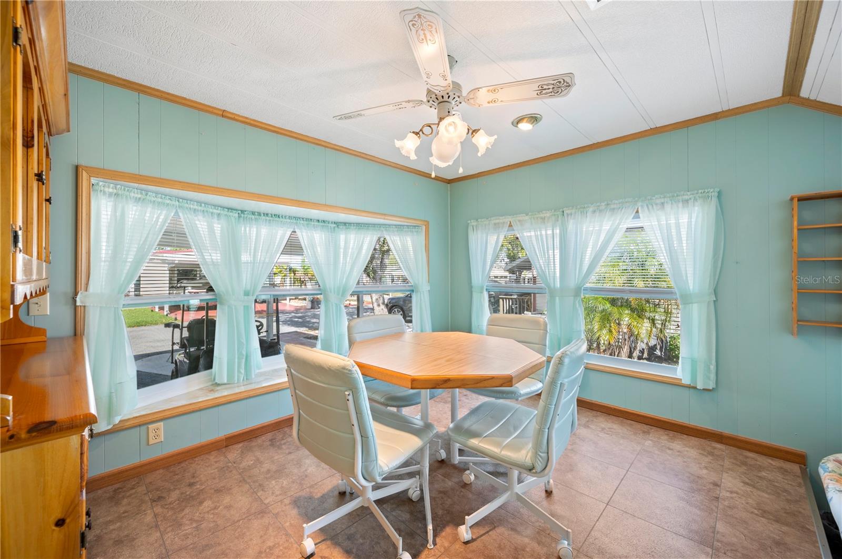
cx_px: 421
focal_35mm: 14
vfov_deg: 81.1
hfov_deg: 104.3
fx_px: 327
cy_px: 280
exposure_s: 1/5
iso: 320
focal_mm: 14
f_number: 7.1
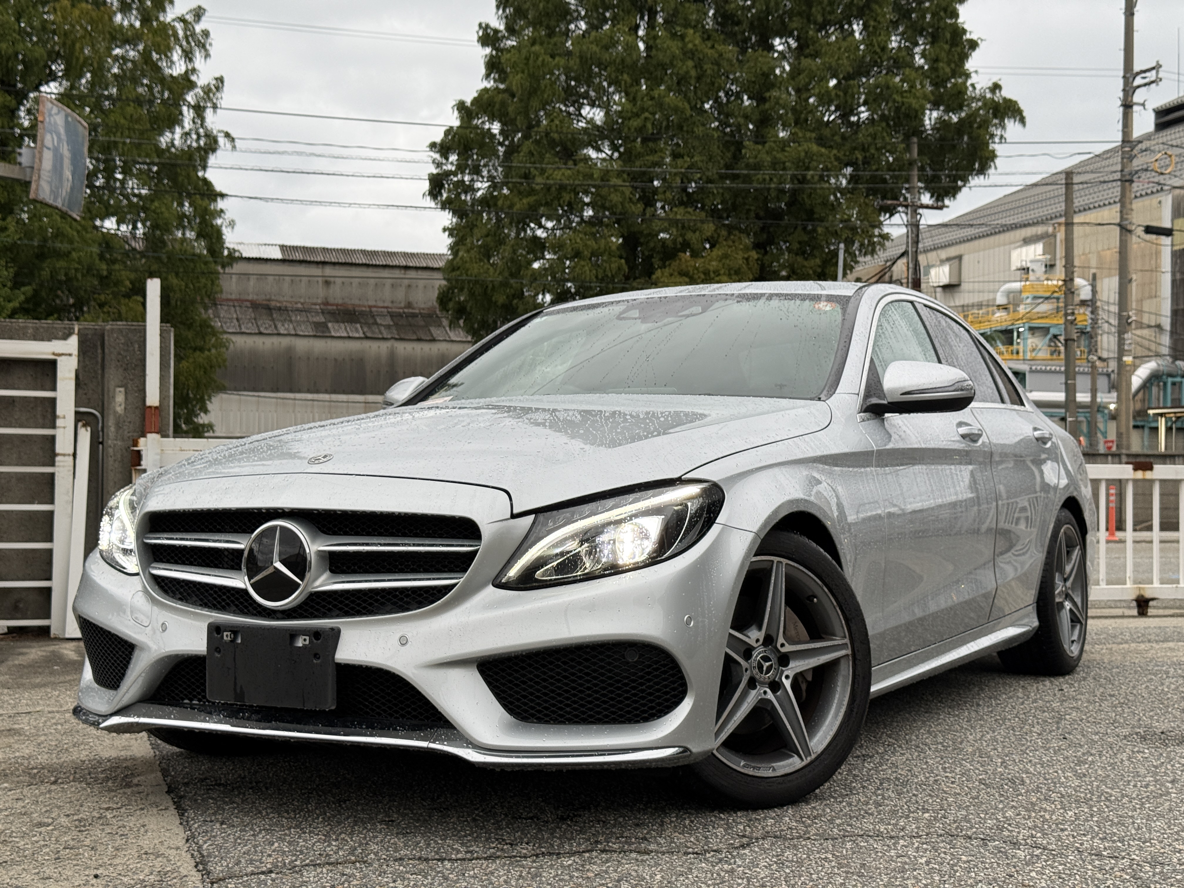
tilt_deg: +1.4
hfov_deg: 39.7
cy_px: 444
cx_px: 592
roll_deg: -0.3
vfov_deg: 30.3
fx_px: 1642
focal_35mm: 48
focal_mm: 6.76
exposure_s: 1/124
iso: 64
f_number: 1.78
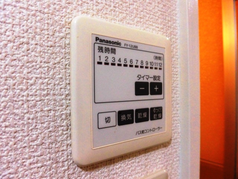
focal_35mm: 24
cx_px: 119
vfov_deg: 56.8
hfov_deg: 71.6
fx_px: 165
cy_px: 90
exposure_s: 1/10
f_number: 3.1
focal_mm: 4.3
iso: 100
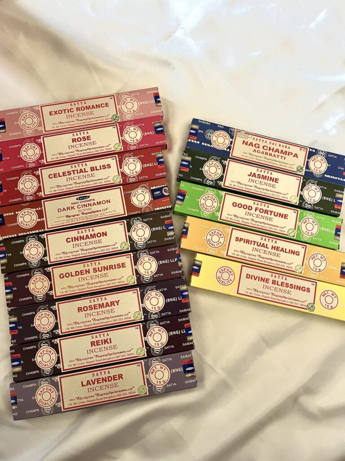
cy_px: 230
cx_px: 172
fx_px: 346
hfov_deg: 53.1
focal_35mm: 26
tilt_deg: -81.8
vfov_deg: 67.3
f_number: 1.6
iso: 250
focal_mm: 5.1
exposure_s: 1/60
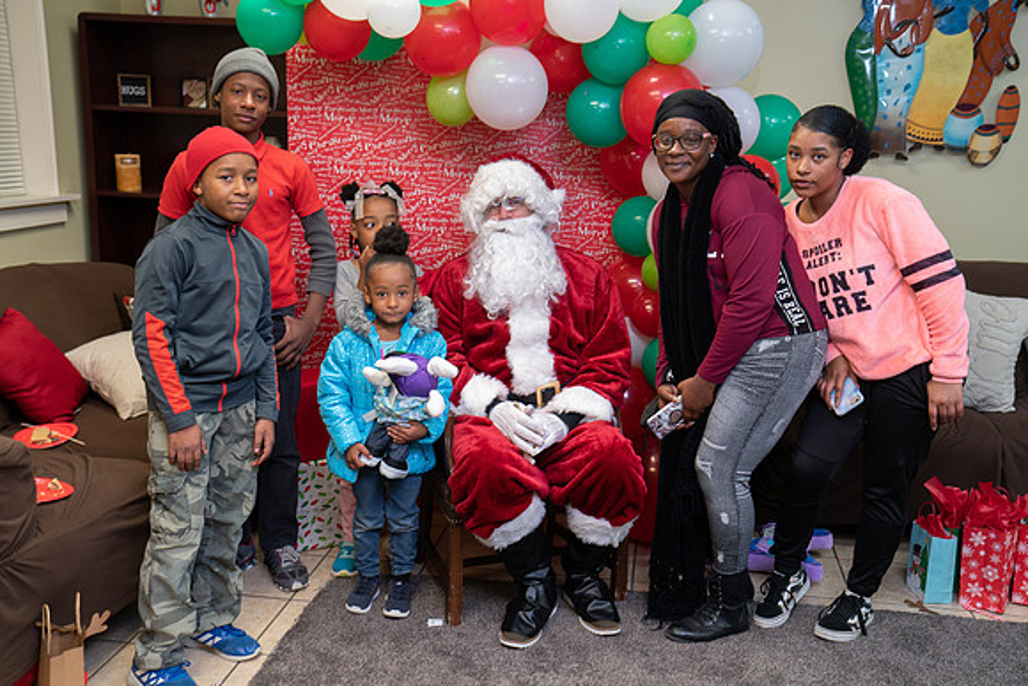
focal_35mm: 38
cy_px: 343
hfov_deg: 50.7
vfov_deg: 35.1
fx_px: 1085
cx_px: 514
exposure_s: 1/30
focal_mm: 38
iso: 640
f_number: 4.5
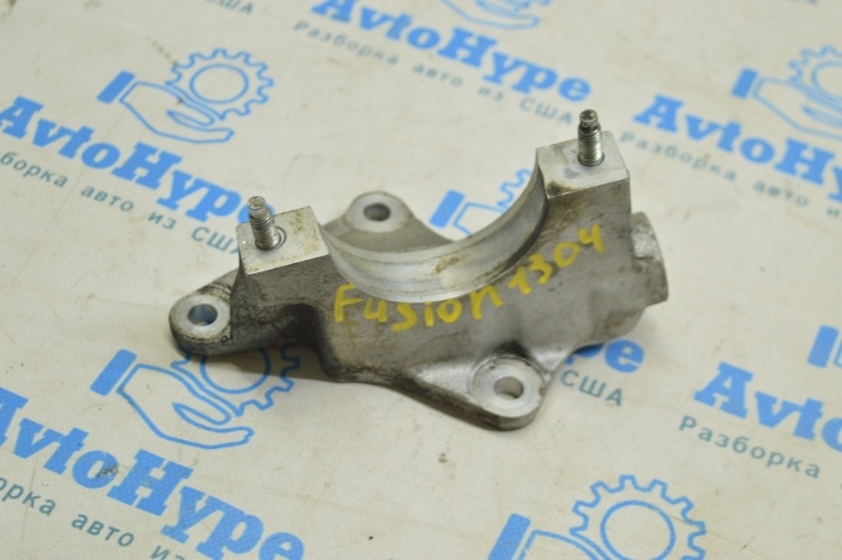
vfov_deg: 21.5
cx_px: 421
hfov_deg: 31.9
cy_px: 280
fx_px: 1472
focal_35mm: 63
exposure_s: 1/20
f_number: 5.6
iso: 400
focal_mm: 42
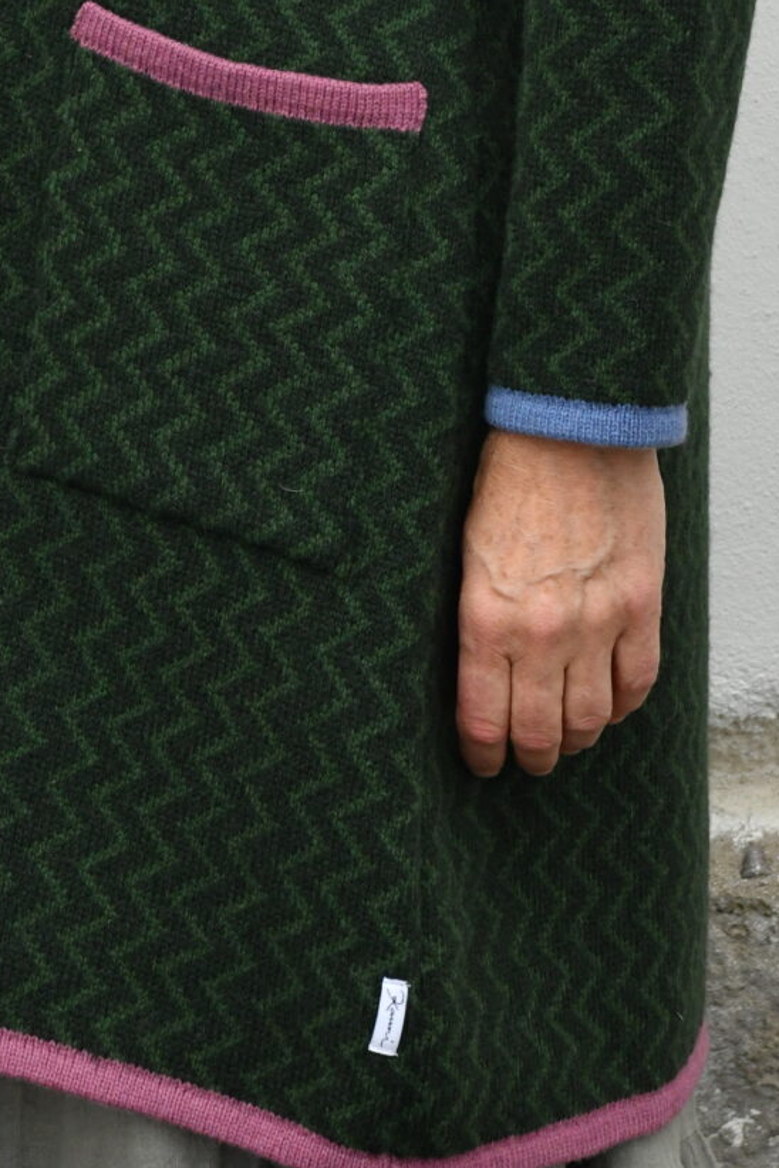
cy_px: -377
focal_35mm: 218
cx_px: 201
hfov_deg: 6.3
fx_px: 7075
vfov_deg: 9.3
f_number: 11
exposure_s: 1/500
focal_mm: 70
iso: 1600
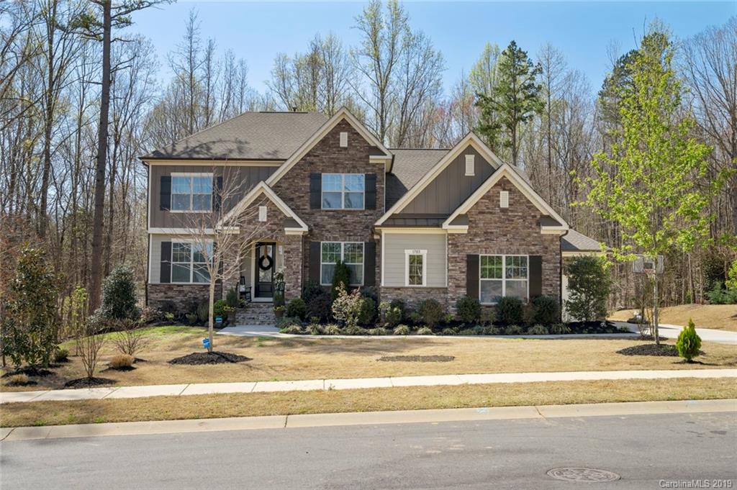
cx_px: 368
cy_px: 245
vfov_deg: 37.8
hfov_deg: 54.5
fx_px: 716
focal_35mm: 35
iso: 100
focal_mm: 35
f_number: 8
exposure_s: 1/500
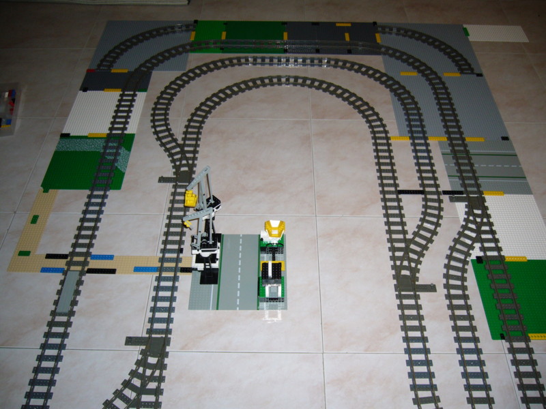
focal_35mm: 35
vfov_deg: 40.7
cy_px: 204
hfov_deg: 52.6
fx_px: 552
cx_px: 273
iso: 100
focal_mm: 5.8
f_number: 2.8
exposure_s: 1/30
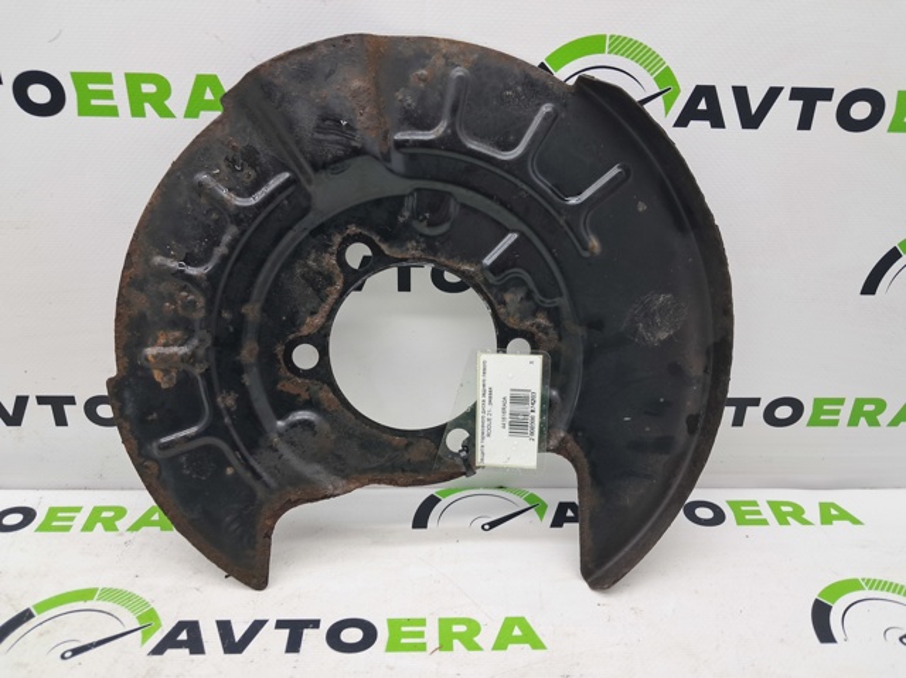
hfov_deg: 65.4
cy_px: 339
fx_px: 706
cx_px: 453
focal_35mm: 27
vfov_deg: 51.3
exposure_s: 1/50
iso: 50
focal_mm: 4
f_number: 1.8
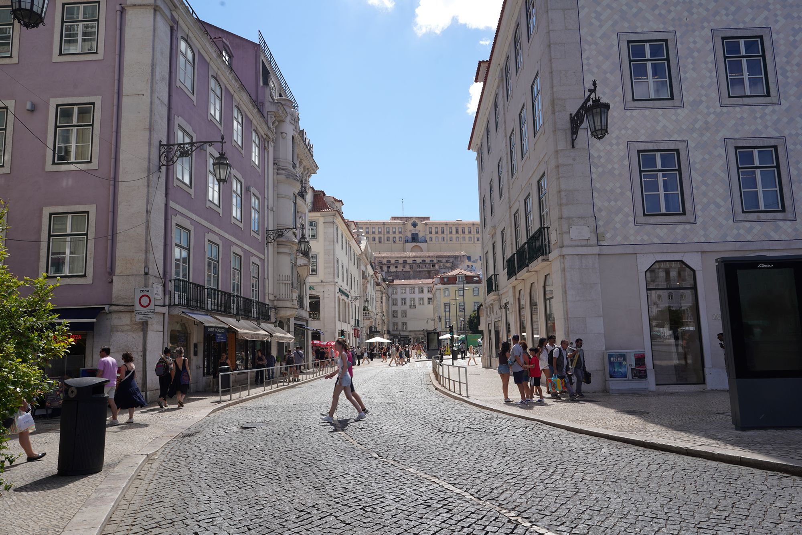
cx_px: 401
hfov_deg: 73.7
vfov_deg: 53.1
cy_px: 268
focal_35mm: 24
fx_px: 535
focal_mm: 24
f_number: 14
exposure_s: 1/100
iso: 100
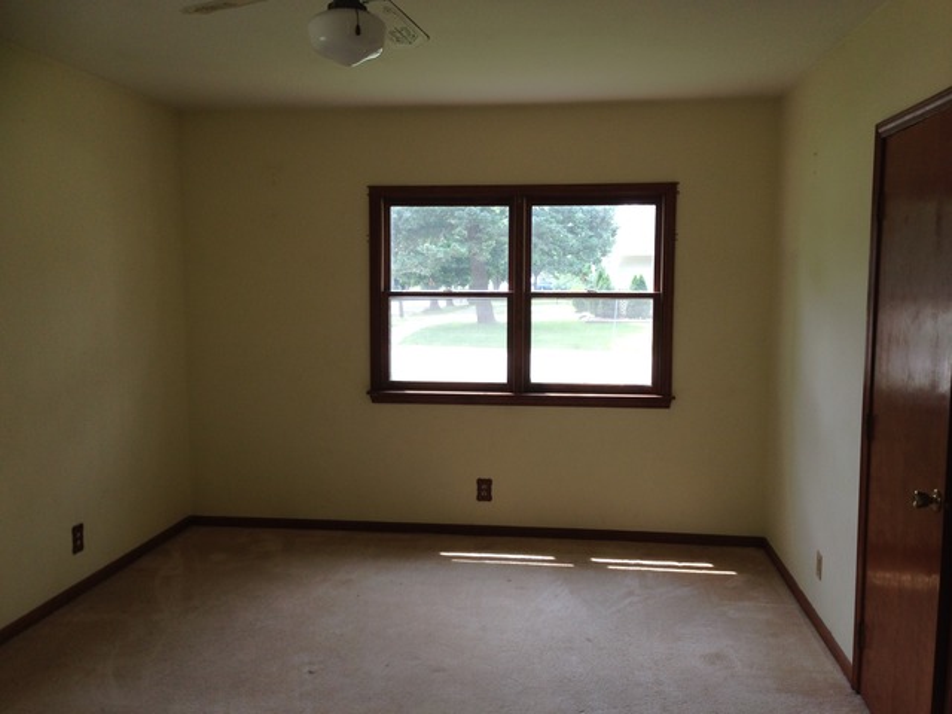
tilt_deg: -4.9
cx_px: 476
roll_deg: +1.0
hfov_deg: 55.4
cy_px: 357
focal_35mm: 33
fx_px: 908
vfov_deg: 42.9
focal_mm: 4.12
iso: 50
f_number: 2.4
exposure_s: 1/139
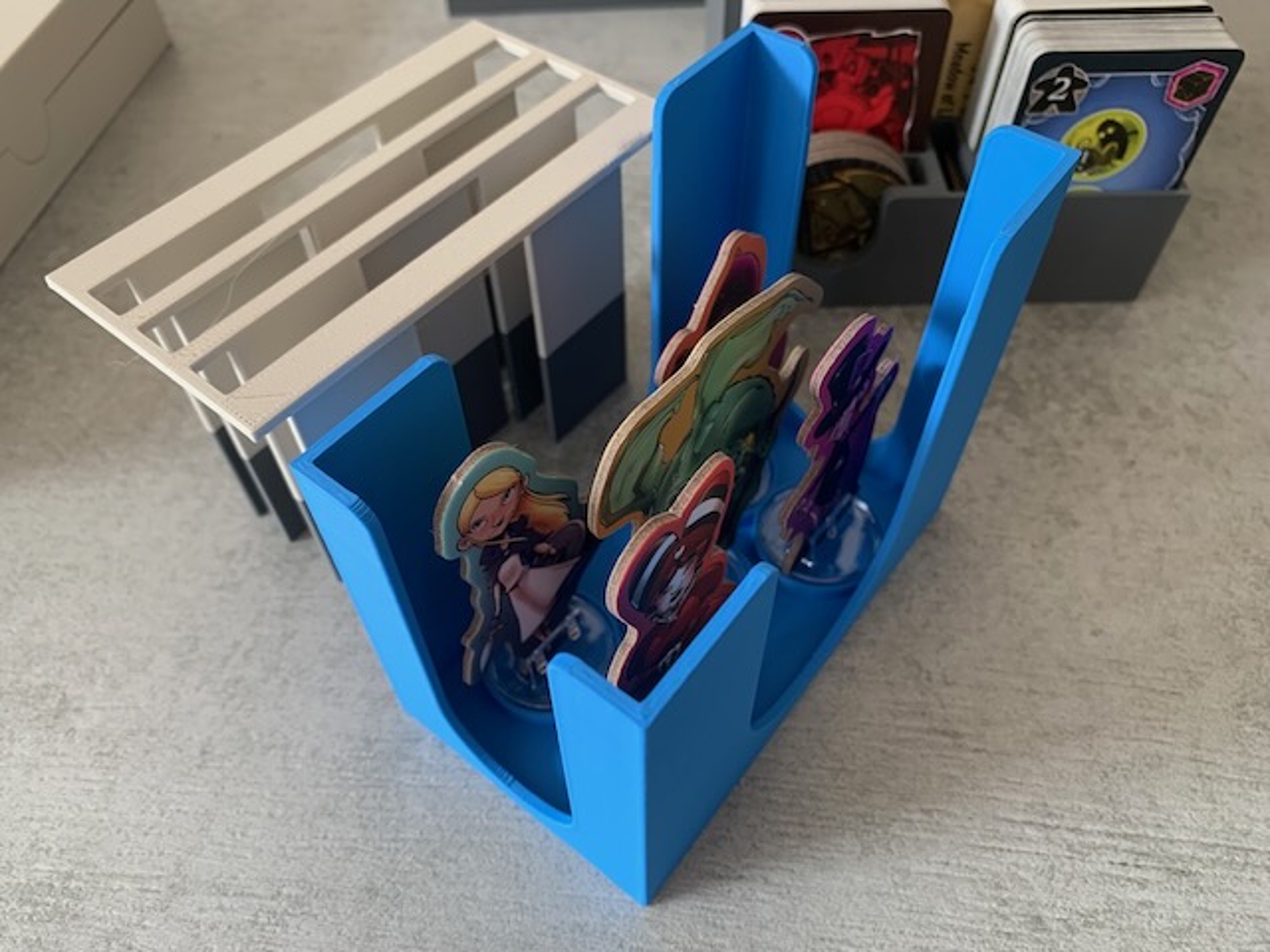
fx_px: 954
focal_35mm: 26
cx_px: 635
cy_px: 476
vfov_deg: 53.1
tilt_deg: -52.4
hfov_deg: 67.3
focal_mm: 4.25
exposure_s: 1/60
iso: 100
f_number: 1.8
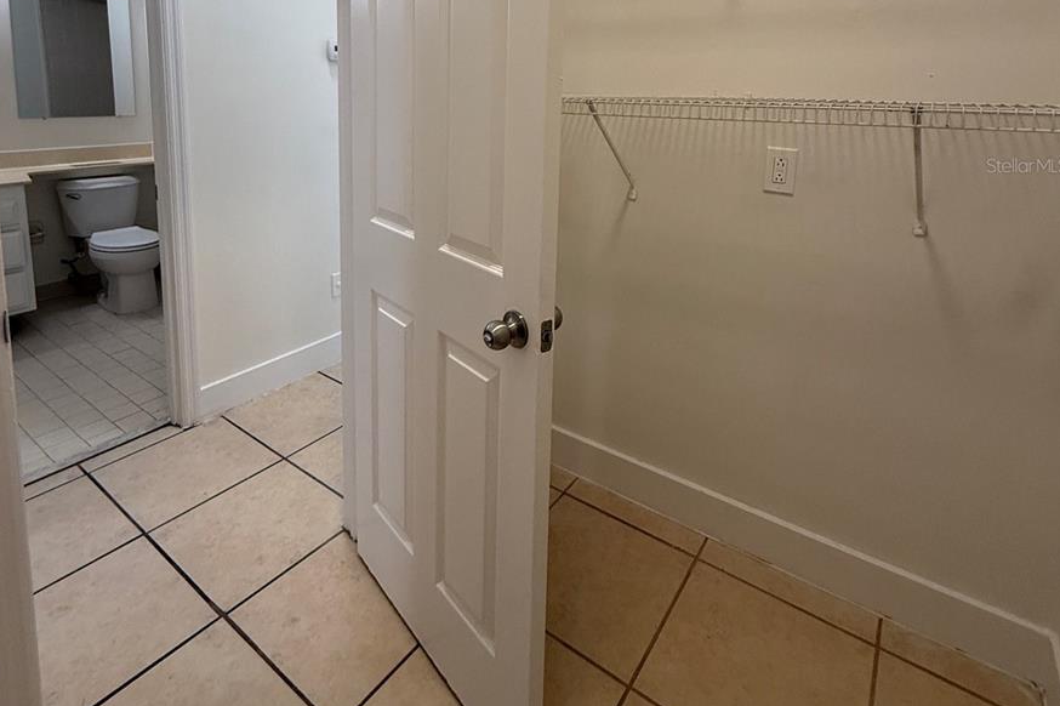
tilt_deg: -6.3
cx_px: 526
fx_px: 589
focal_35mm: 20
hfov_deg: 84.0
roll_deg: -1.8
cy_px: 165
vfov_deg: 58.2
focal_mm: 2.22
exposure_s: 1/120
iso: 250
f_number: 2.2
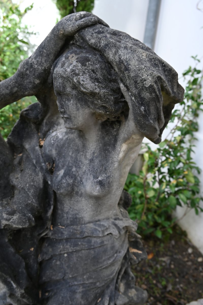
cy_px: 152
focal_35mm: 31
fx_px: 260
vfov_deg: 60.7
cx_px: 102
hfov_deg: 42.6
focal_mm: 20.5
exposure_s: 1/250
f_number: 5
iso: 200
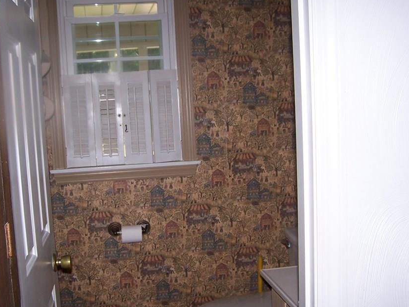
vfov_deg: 30.9
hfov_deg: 40.3
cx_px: 175
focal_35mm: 47
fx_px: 555
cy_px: 169
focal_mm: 6.3
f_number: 2.8
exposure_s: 1/60
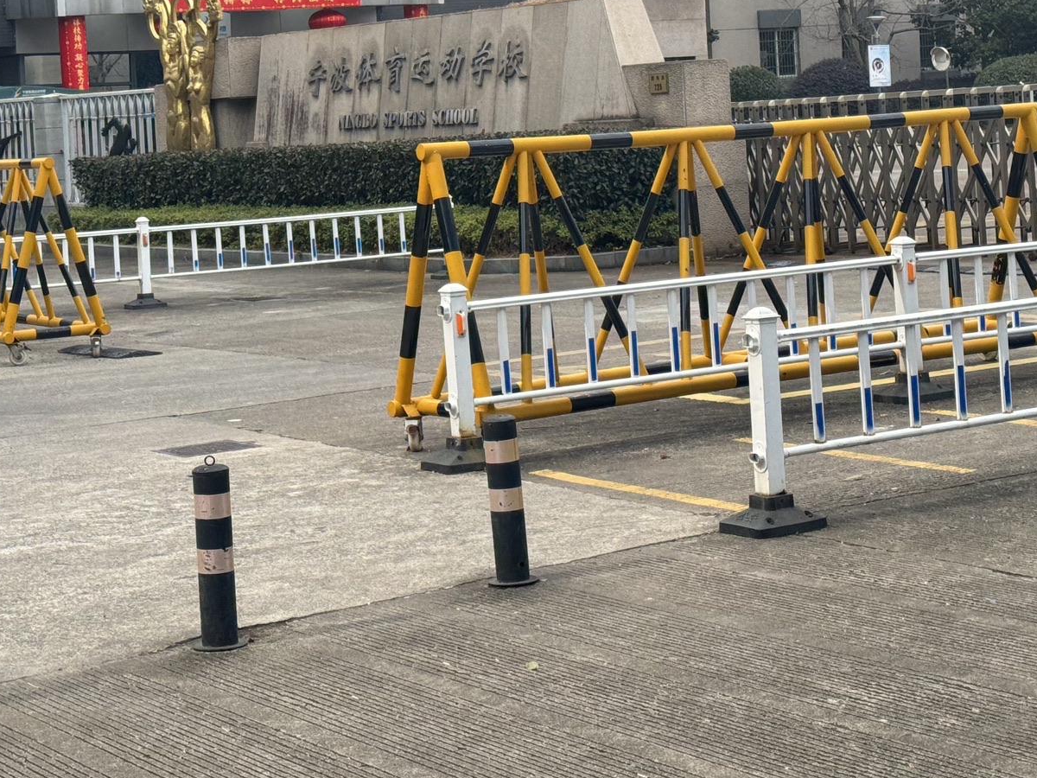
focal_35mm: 80
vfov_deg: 18.3
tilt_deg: +0.0
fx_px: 2397
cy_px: 146
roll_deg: +3.6
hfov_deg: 24.4
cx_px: 452
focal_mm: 6.76
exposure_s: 1/1724
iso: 64
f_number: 1.78
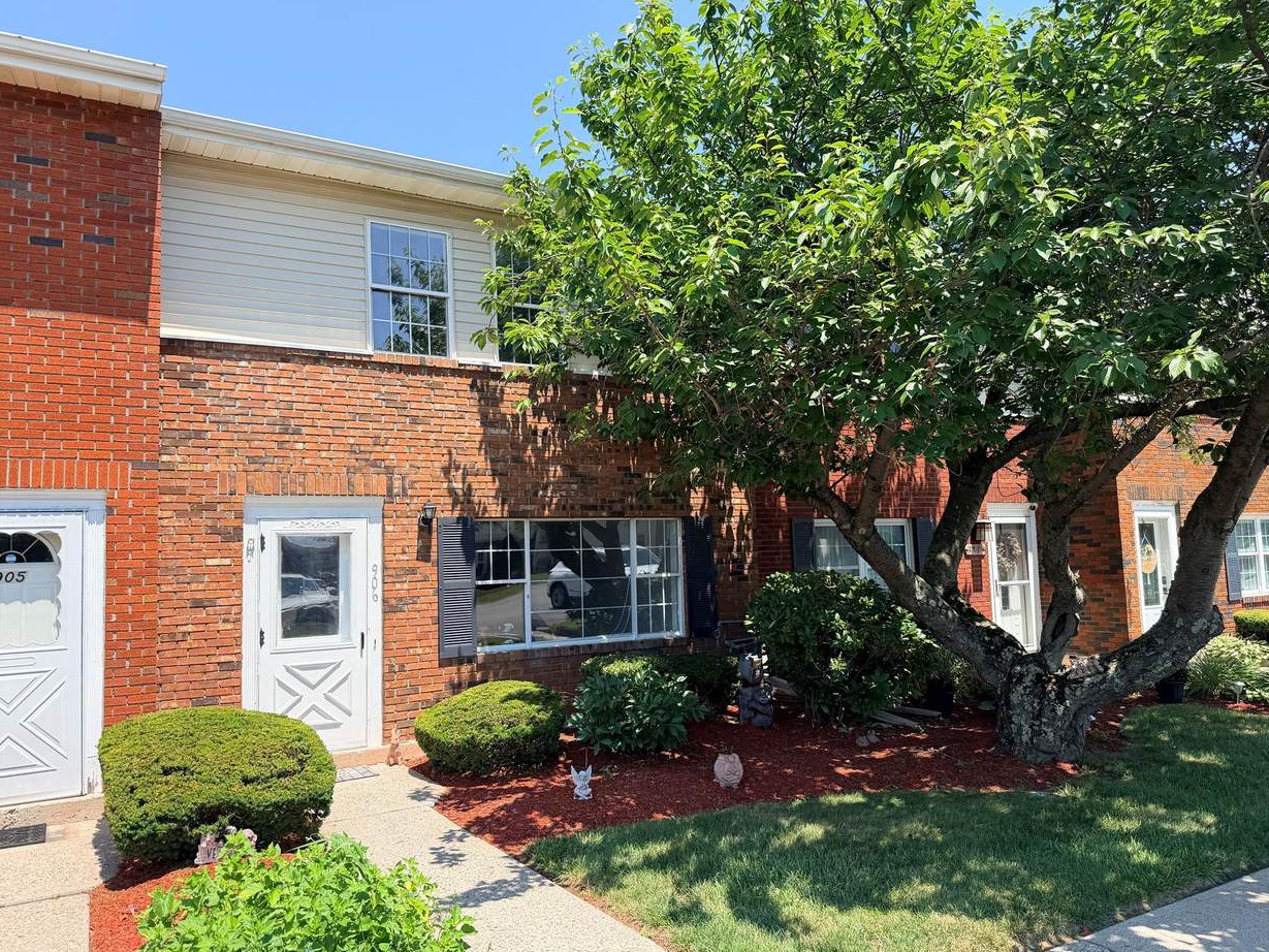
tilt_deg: +6.2
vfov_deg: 54.9
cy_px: 482
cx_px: 614
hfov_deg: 69.4
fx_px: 917
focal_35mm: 25
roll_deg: +2.2
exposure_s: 1/2169
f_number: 1.78
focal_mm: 6.76
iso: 80
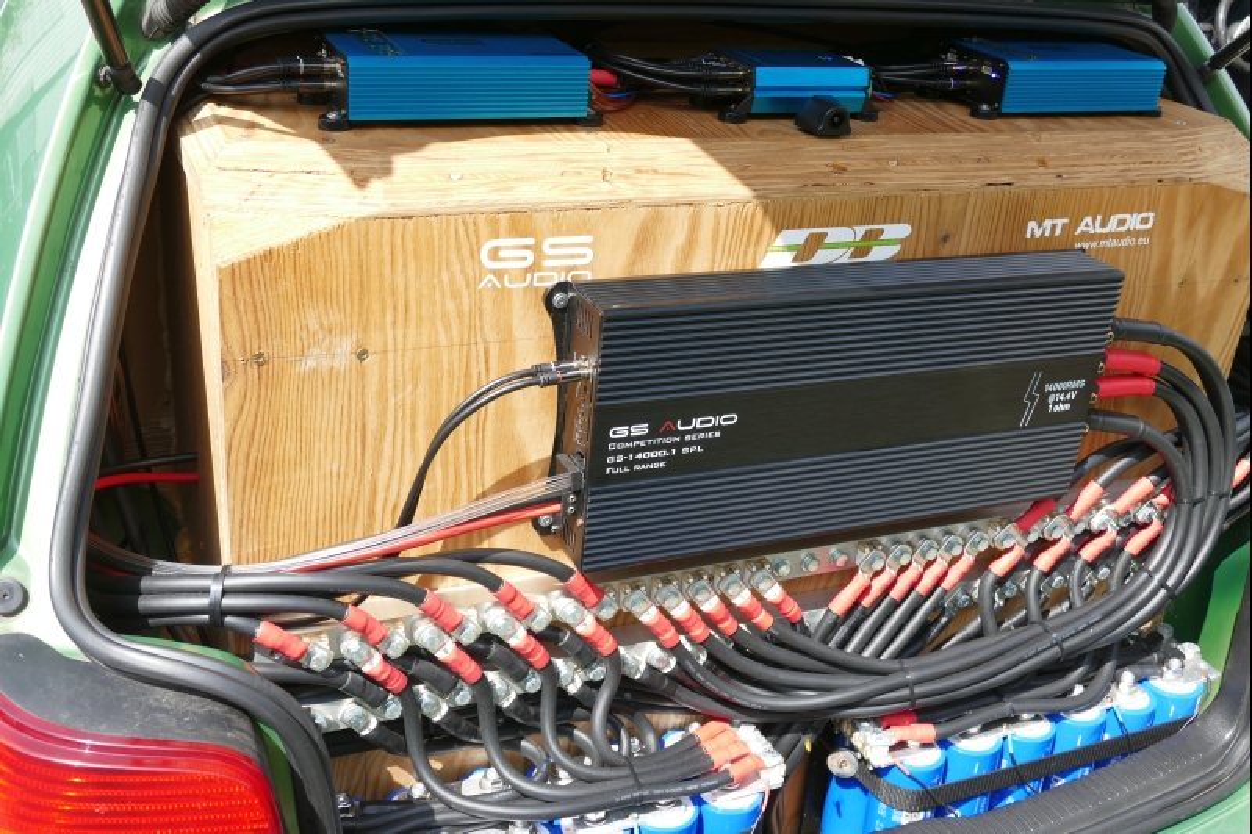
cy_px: 417
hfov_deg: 50.7
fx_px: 1321
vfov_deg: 35.0
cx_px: 626
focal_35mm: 38
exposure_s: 1/800
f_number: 3.1
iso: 125
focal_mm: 13.7
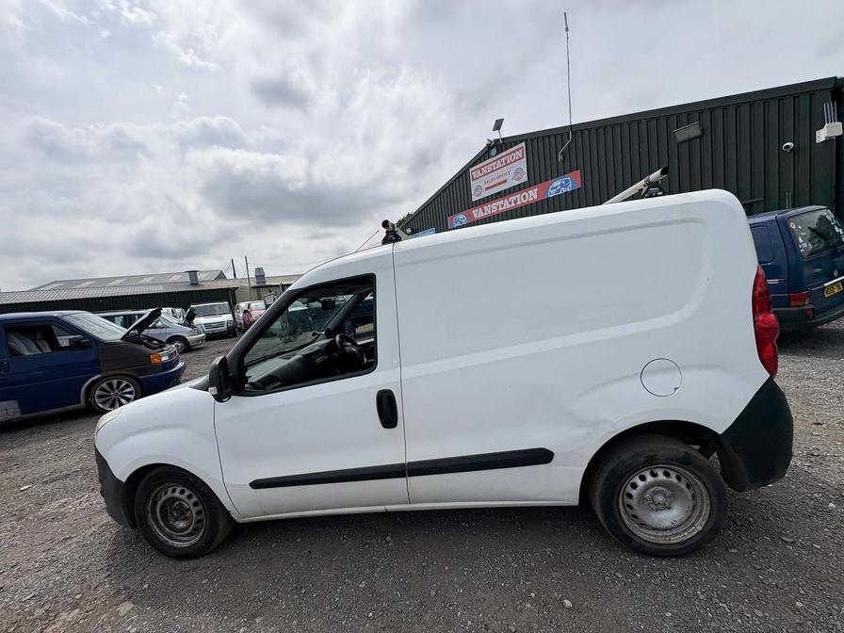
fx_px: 341
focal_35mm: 14
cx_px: 422
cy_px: 316
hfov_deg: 102.1
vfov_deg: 85.7
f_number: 2.2
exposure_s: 1/3390
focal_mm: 2.22
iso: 50
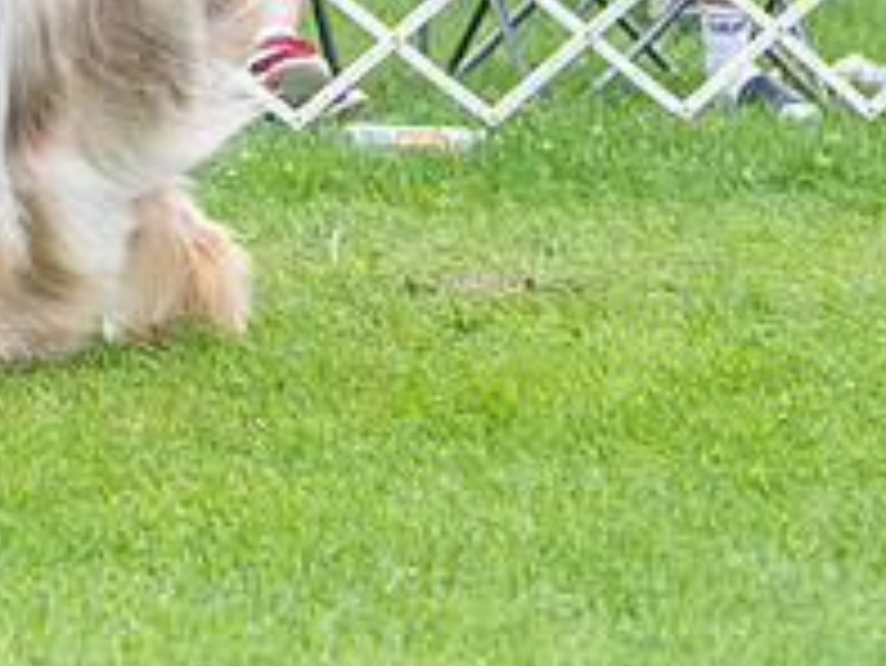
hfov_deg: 3.9
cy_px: -153
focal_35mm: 509
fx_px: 13036
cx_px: -214
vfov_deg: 2.9
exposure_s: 1/800
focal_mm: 147
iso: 400
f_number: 5
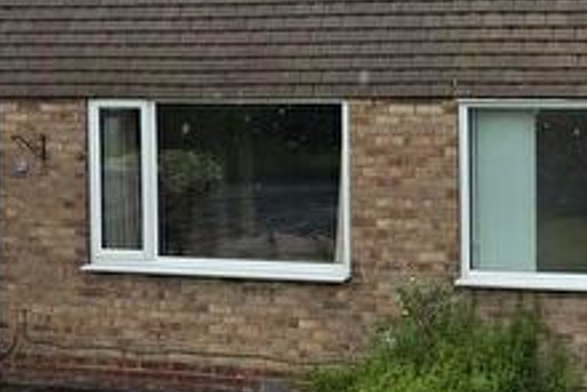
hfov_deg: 22.9
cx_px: 816
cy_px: 108
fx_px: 1240
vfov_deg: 17.9
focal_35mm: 76
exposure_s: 1/1402
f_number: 1.7
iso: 80
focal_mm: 6.3
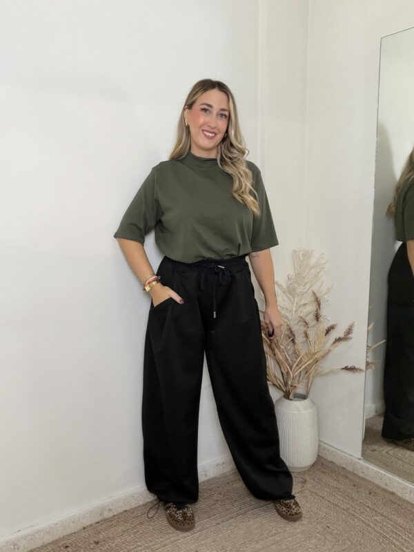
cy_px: 276
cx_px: 207
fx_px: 478
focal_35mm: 30
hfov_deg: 46.8
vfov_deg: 60.0
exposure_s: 1/60
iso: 160
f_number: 1.9
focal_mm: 2.71
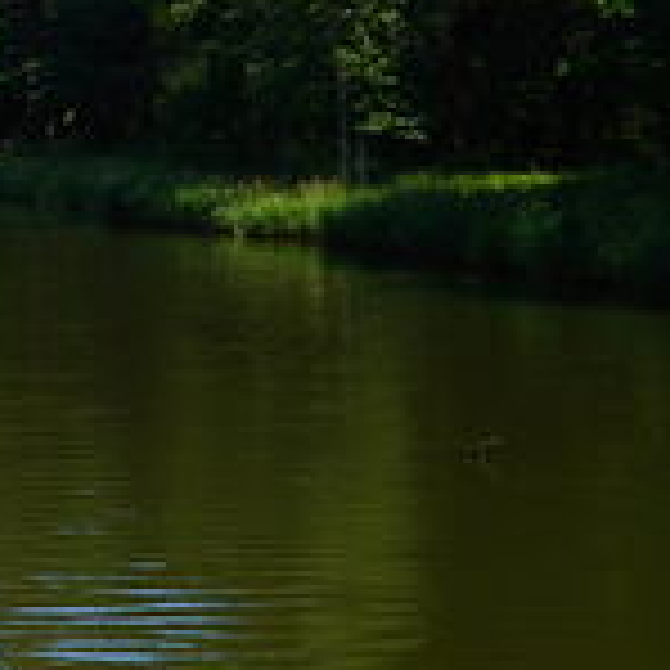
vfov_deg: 14.2
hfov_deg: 11.1
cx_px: -1093
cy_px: 223
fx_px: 2693
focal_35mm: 123
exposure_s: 1/500
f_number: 5
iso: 100
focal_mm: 18
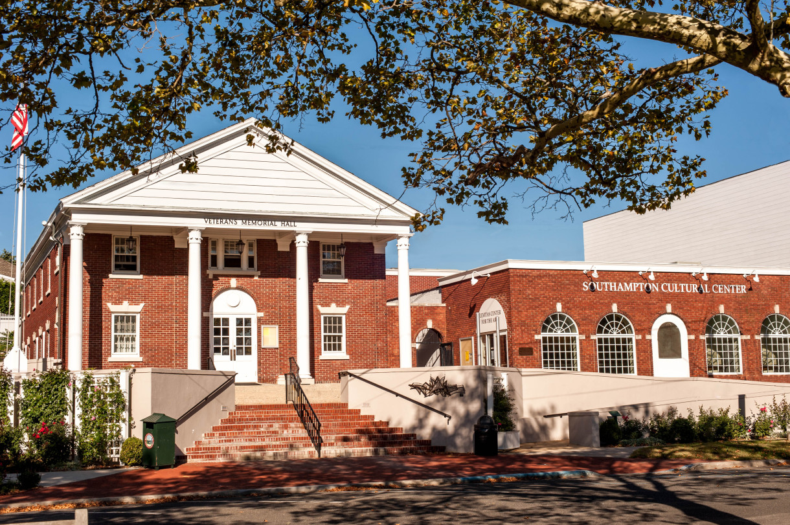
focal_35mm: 50
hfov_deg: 39.6
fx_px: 1096
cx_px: 395
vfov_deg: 26.9
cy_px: 262
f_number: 11
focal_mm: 50
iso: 200
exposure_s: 1/640
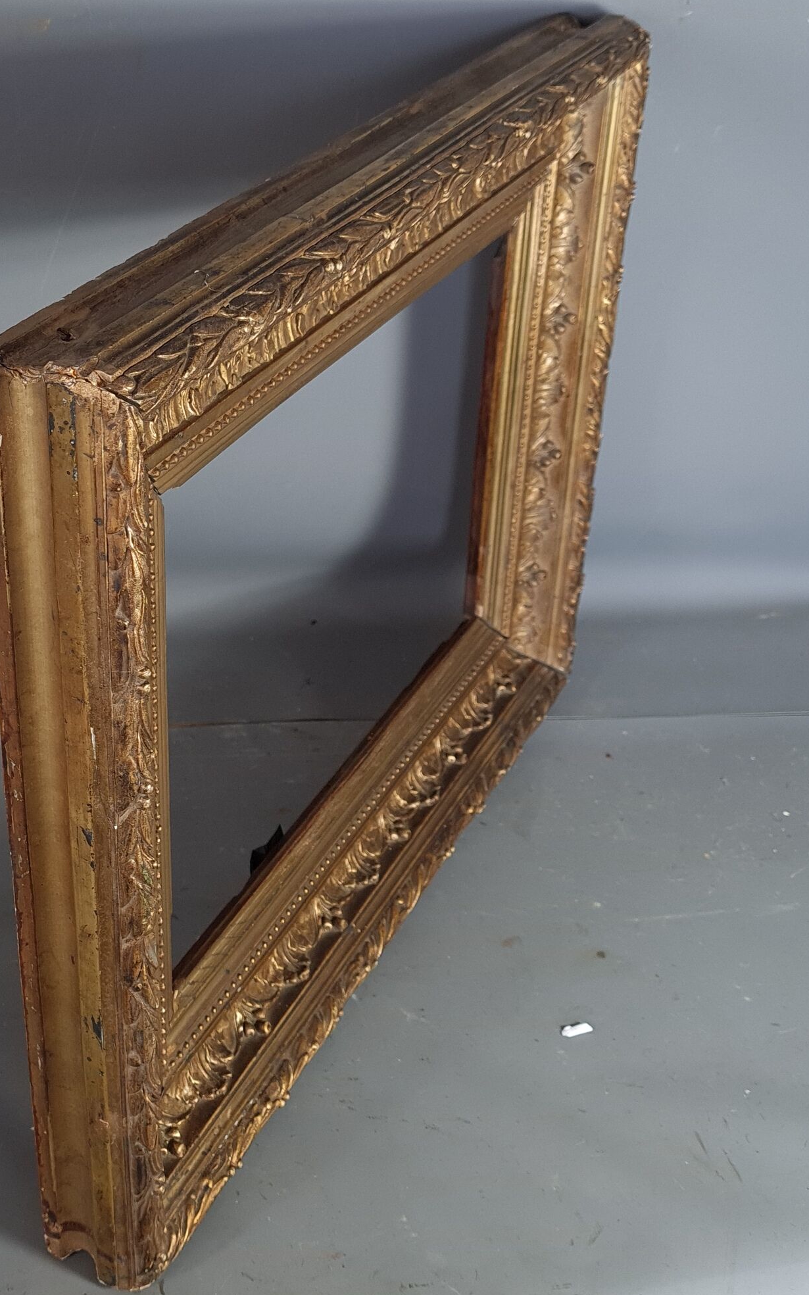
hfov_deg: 44.3
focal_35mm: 28
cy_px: 656
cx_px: 321
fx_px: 988
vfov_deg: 66.5
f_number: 1.8
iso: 64
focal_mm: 5.4
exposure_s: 1/50
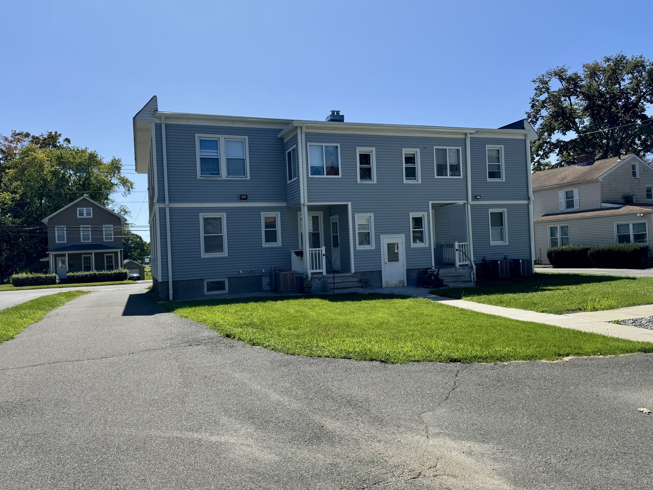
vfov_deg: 51.4
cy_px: 244
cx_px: 322
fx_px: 509
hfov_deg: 65.3
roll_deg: +3.3
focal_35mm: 27
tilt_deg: +0.9
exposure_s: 1/5348
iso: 80
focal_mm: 6.76
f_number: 1.78
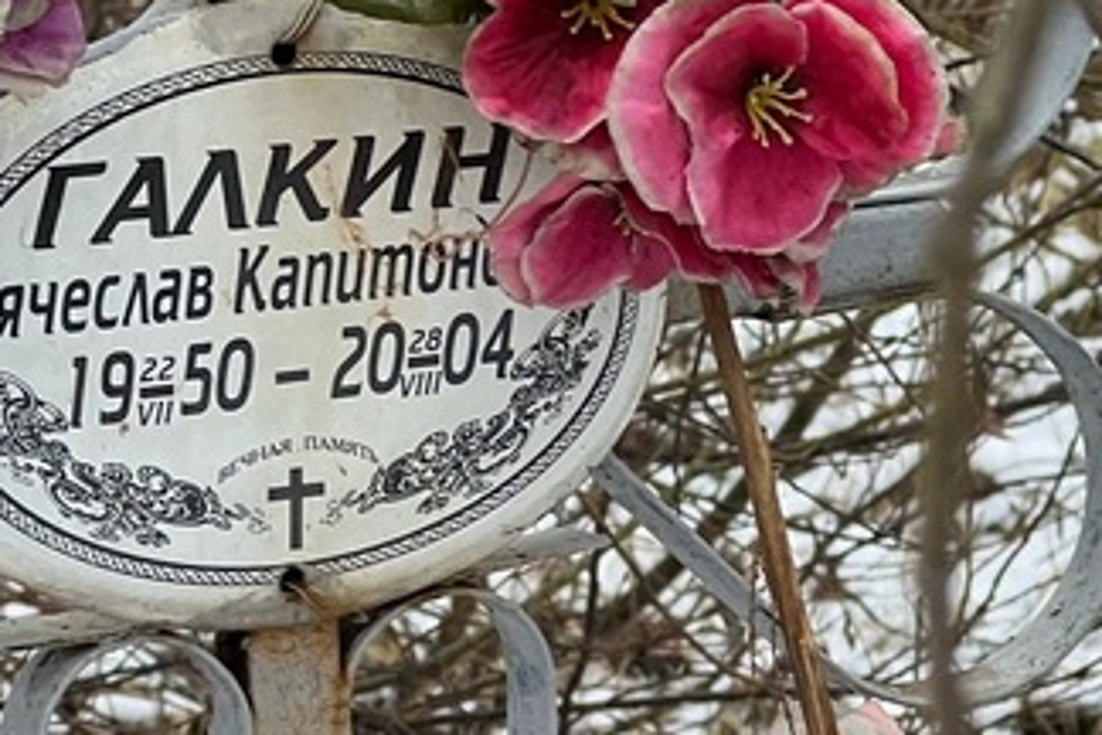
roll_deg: +4.3
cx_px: 561
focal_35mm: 198
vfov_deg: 6.9
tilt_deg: -12.2
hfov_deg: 10.4
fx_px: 6061
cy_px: 408
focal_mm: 9
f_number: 2.8
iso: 160
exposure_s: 1/99
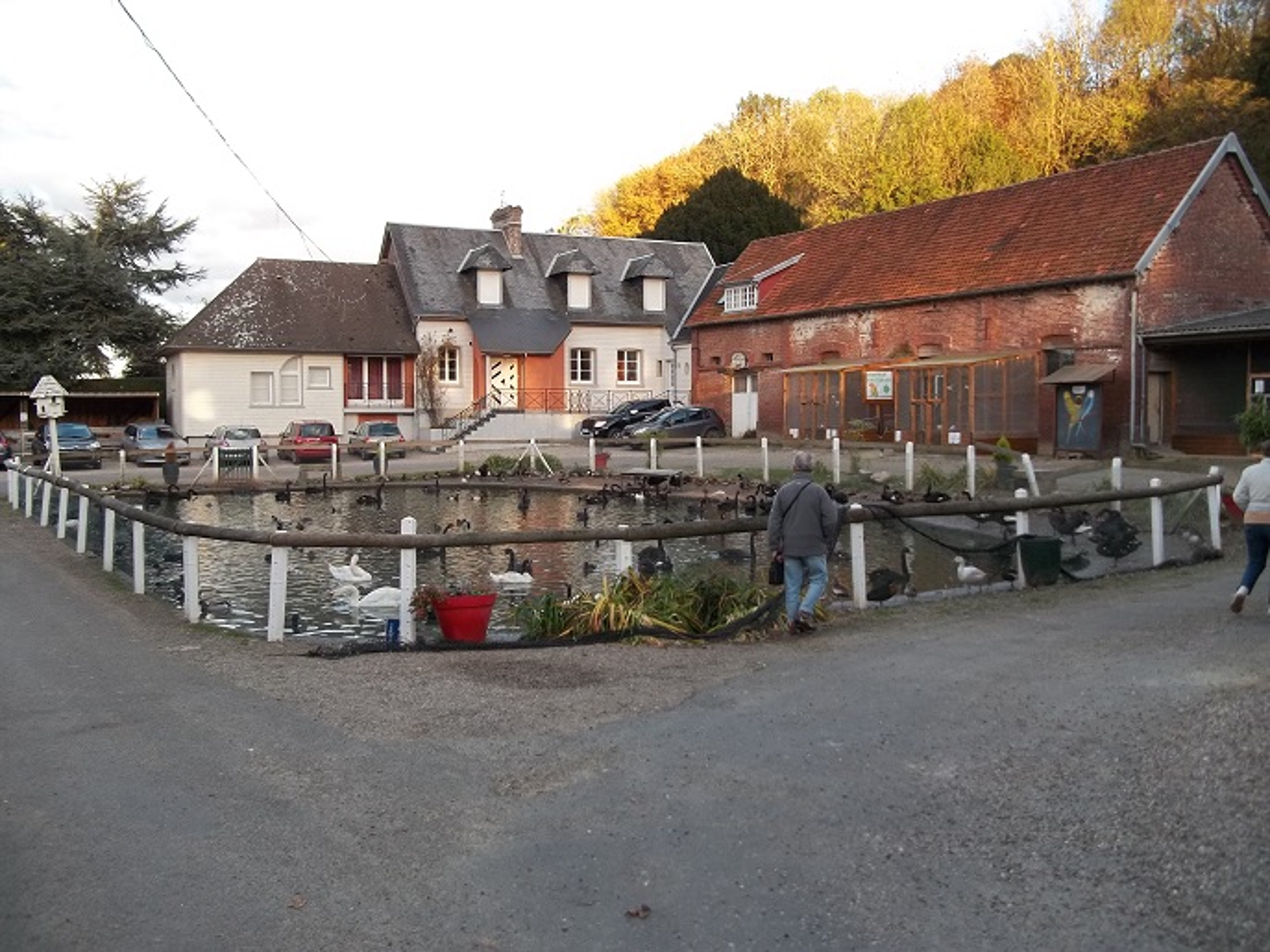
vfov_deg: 44.1
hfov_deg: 56.8
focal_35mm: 32
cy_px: 476
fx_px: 1174
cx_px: 635
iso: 80
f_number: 2.9
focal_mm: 5.7
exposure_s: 1/125
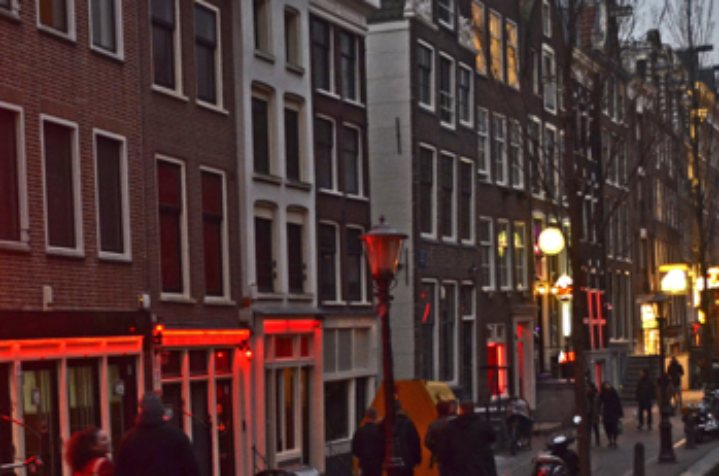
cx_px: 373
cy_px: 306
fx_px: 1534
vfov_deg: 17.6
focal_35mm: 77
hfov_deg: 26.4
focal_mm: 26
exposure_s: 1/20
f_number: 4.2
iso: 1600
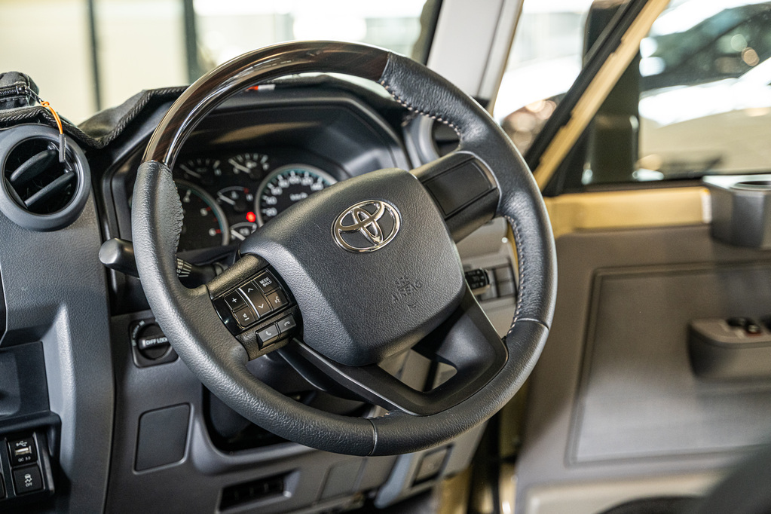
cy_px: 257
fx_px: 1199
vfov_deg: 24.2
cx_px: 386
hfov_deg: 35.6
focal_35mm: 56
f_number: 3.2
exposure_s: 1/160
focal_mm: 56
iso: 1600
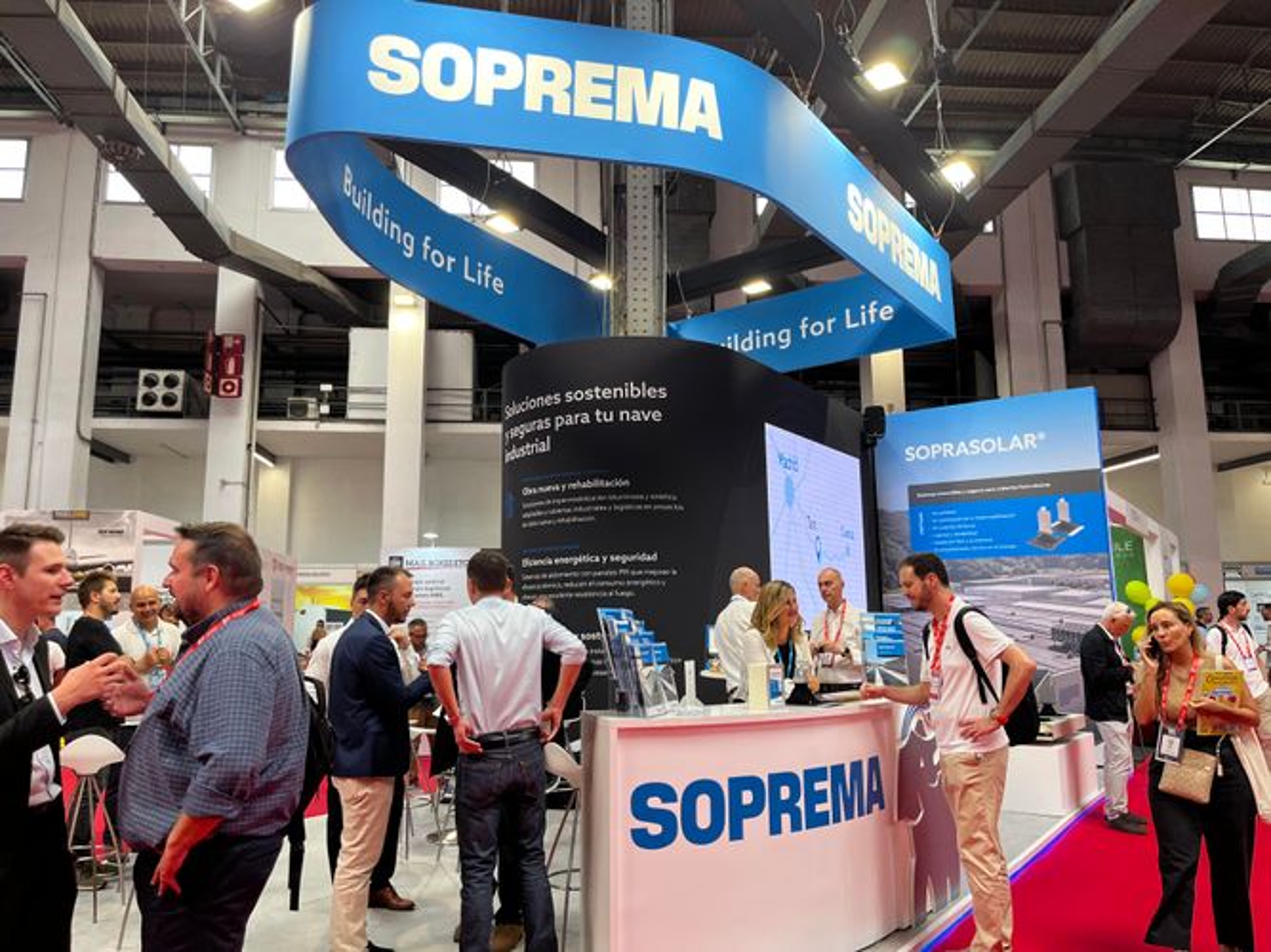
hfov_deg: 67.3
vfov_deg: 53.0
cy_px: 476
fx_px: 954
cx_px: 636
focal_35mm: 26
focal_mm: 5.1
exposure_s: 1/100
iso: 50
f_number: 1.6
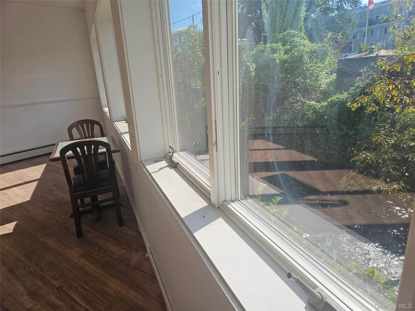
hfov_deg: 73.9
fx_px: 276
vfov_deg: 58.9
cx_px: 208
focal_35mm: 23
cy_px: 156
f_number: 1.8
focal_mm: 5.4
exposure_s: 1/1105
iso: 25
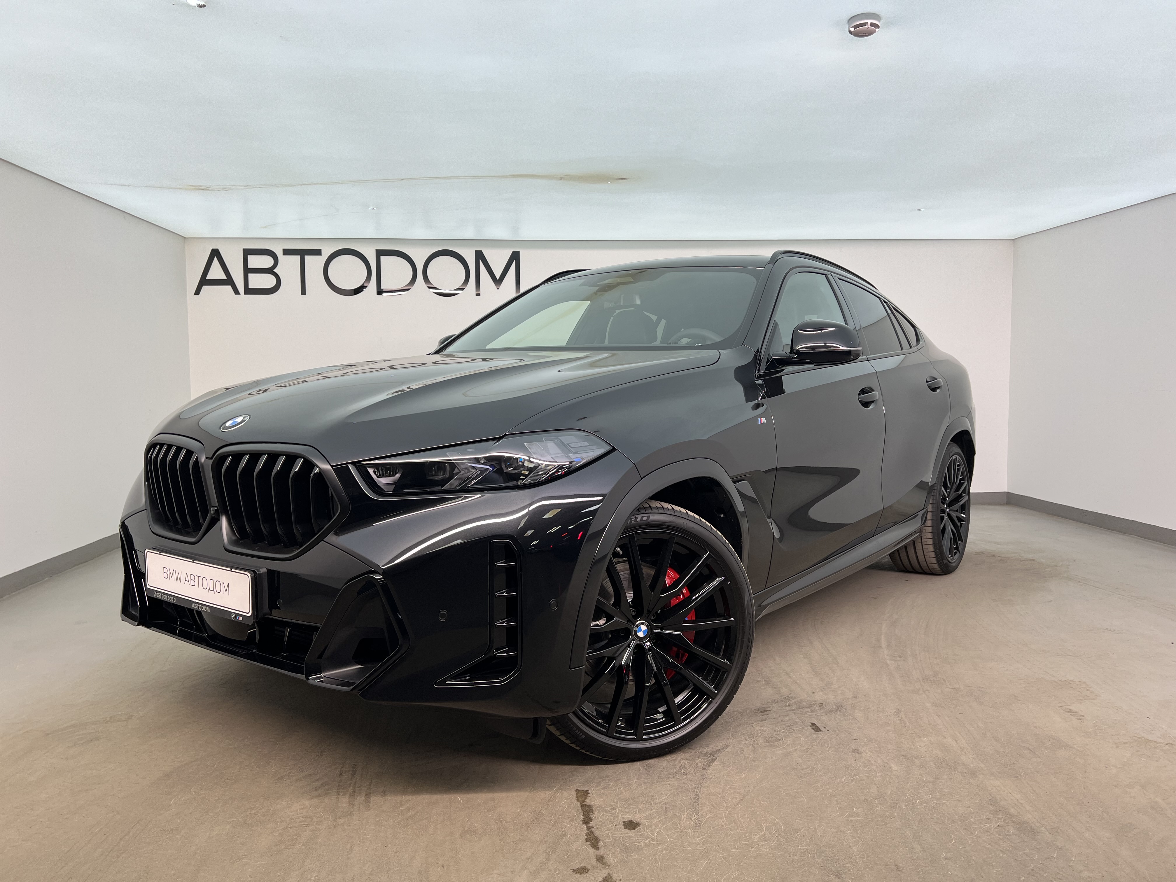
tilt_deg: -4.3
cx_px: 588
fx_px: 883
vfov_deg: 53.1
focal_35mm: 26
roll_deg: +0.6
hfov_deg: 67.3
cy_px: 441
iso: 32
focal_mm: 5.7
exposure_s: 1/84
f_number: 1.5
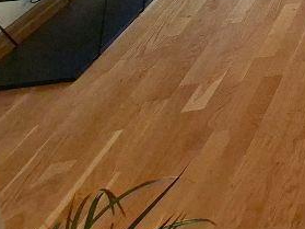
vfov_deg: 17.7
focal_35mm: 56
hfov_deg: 19.4
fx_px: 493
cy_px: -236
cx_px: 609
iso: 40
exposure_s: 1/120
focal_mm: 1.74
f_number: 2.2
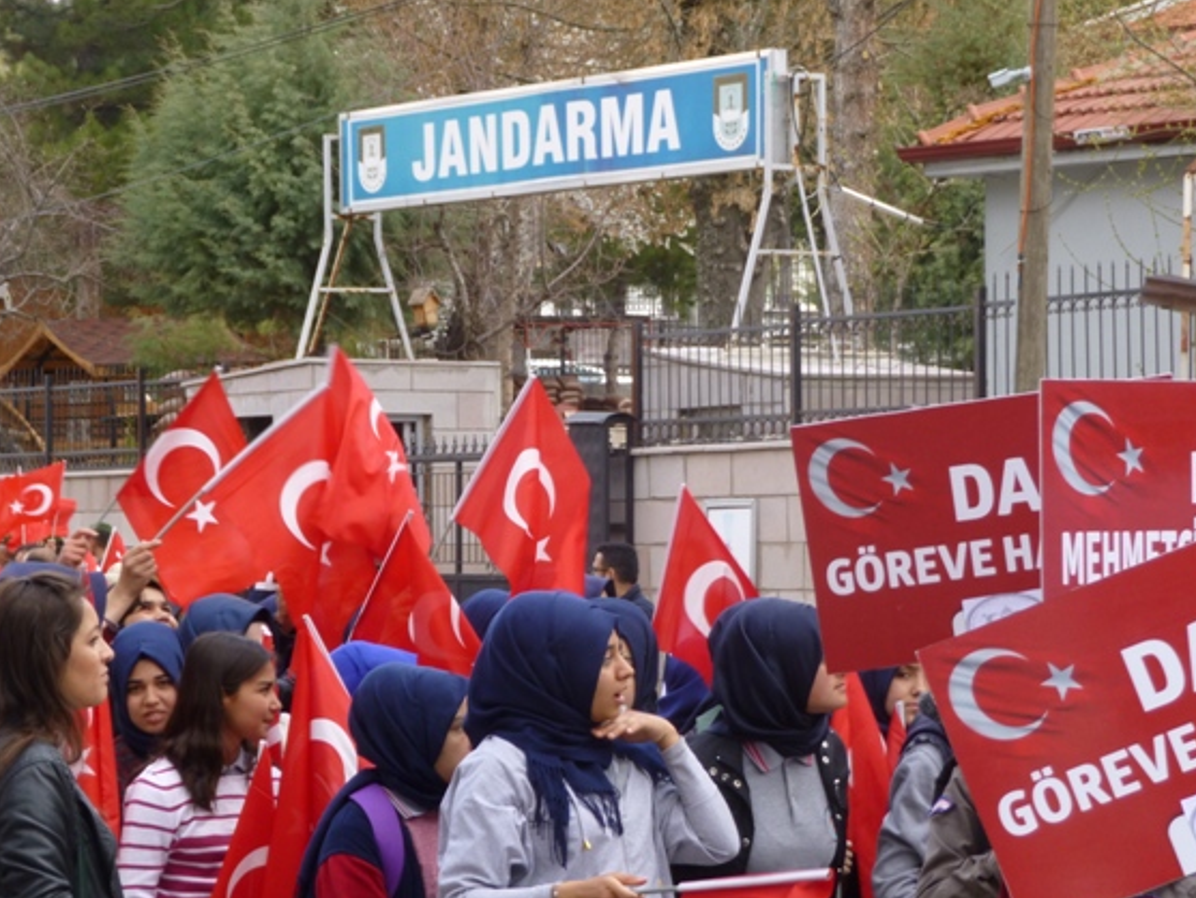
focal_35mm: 123
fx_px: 4251
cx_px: 623
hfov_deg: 16.0
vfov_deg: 12.1
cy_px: 507
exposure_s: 1/80
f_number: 5.4
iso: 100
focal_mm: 19.1
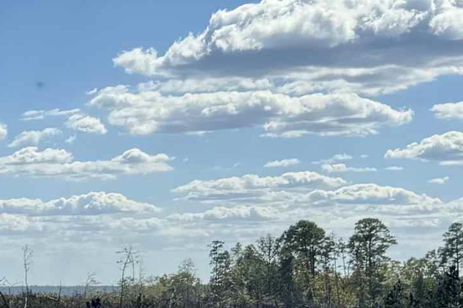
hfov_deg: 16.3
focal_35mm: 107
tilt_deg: +2.3
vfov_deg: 12.8
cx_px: -353
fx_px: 1376
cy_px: 216
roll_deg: -0.3
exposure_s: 1/2959
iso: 80
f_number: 1.78
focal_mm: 6.76
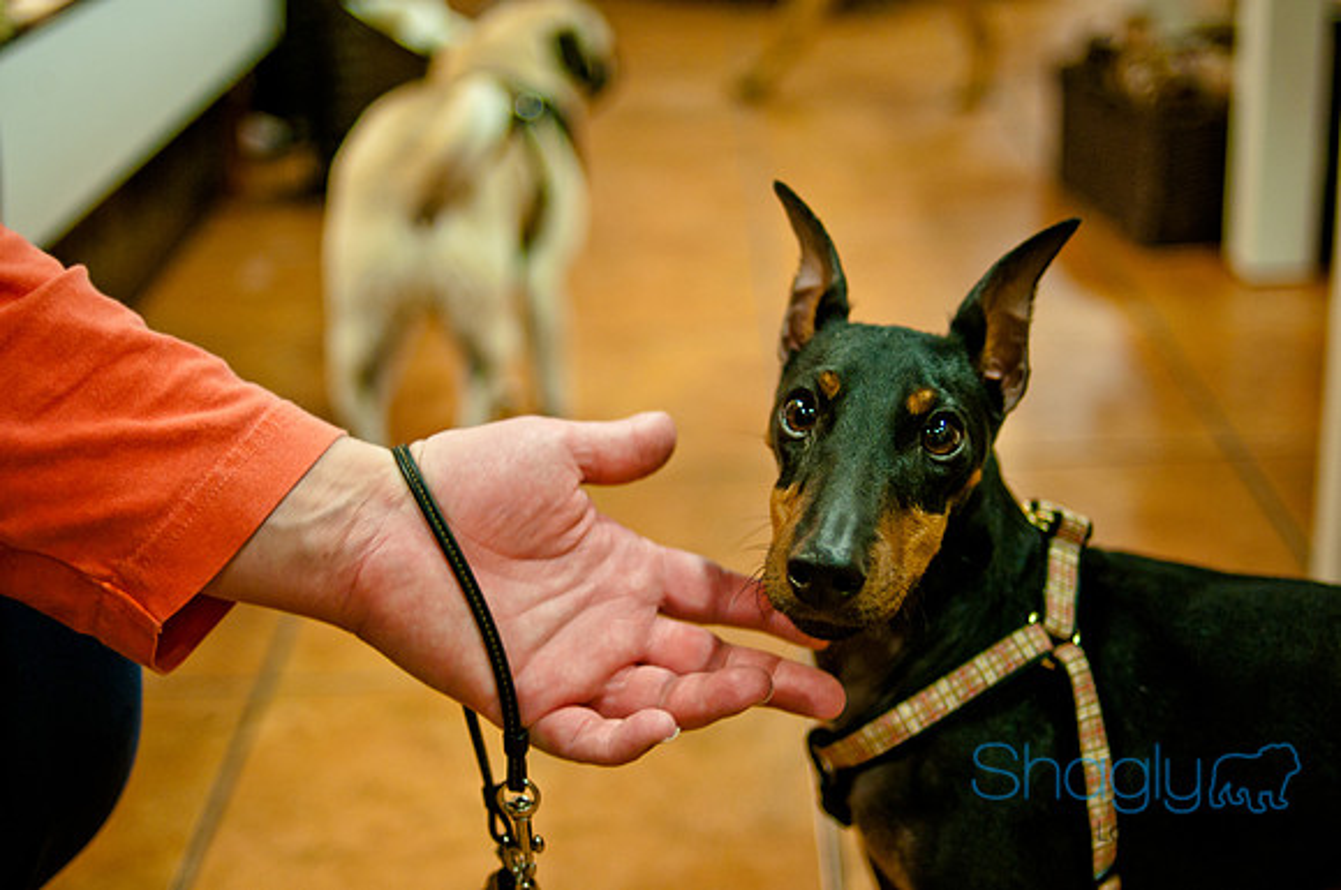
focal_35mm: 52
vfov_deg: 25.7
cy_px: 445
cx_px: 670
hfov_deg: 37.9
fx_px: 1953
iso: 640
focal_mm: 35
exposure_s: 1/160
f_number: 2
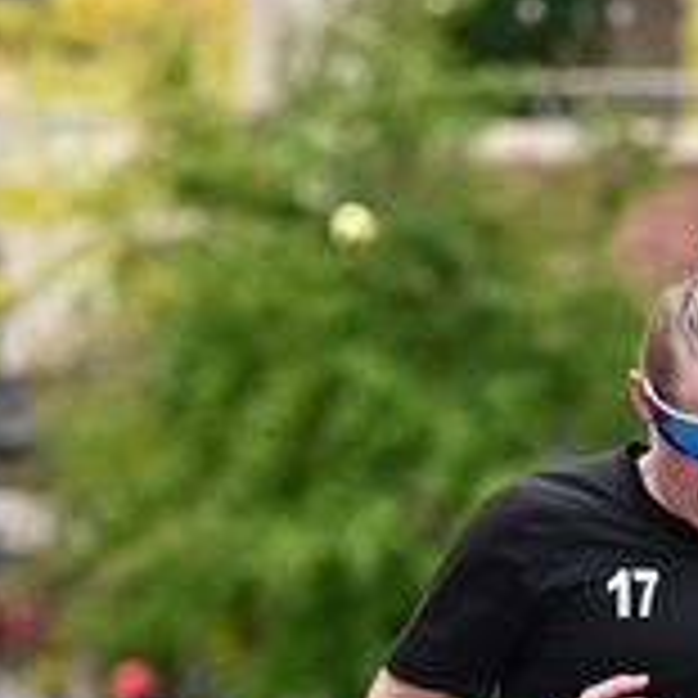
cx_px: 646
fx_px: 7232
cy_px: 563
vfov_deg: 5.5
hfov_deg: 5.5
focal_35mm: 317
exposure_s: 1/2000
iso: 640
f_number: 2.8
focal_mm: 105
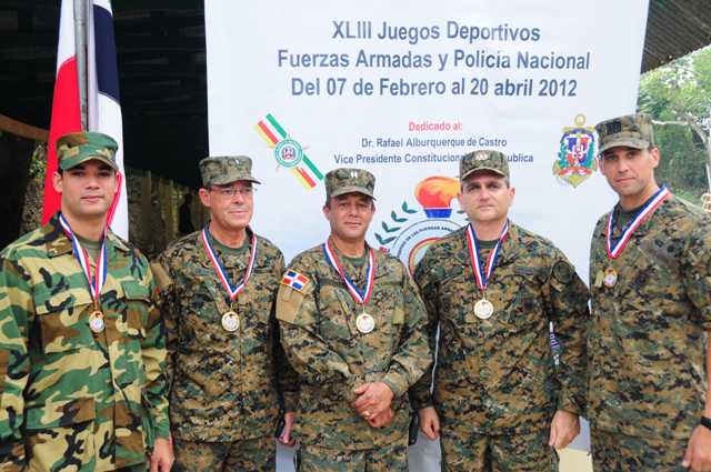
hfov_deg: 41.2
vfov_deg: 28.0
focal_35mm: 48
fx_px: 947
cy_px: 236
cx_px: 356
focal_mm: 32
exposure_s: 1/125
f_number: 5.6
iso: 400
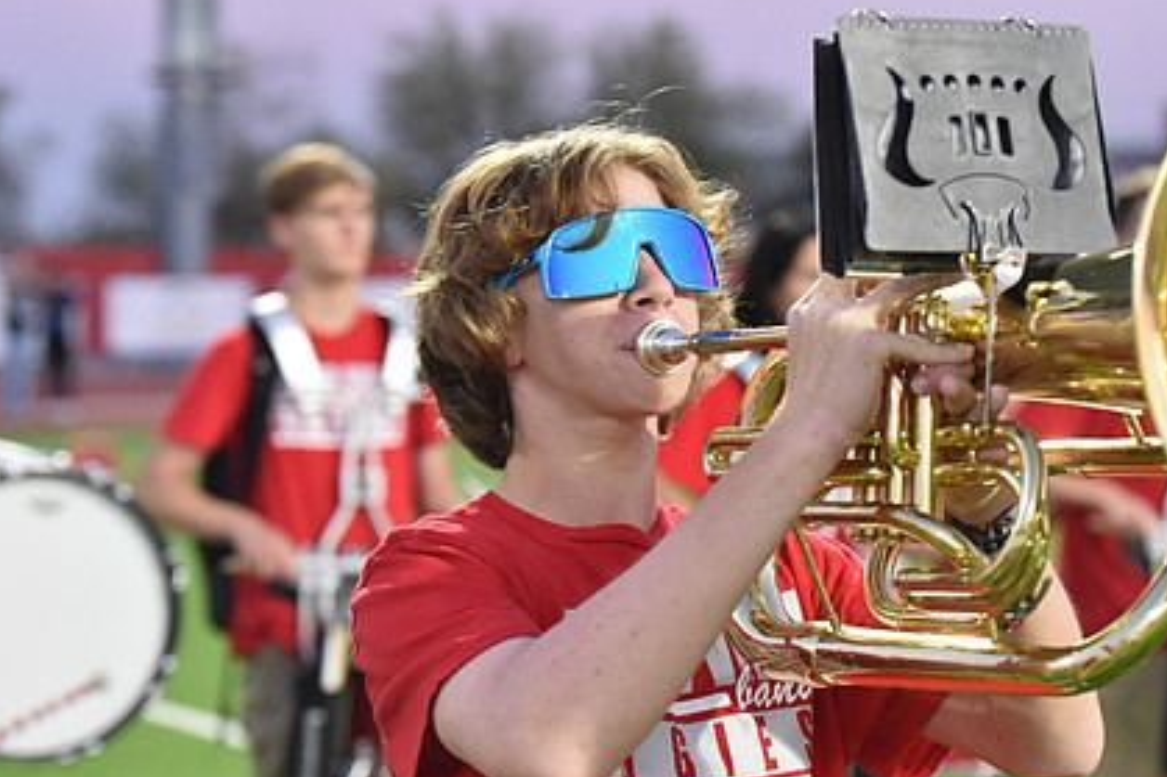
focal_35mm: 97
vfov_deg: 14.1
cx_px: 646
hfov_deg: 21.0
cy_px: 347
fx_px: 3143
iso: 8000
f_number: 2.8
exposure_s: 1/1000
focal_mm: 70
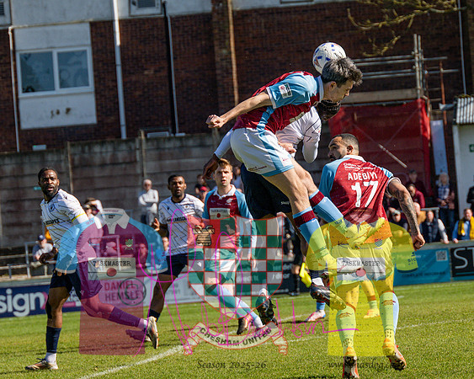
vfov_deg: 6.9
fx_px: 3144
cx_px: 233
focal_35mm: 224
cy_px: 123
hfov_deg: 8.6
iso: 200
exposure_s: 1/3200
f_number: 4
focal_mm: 98
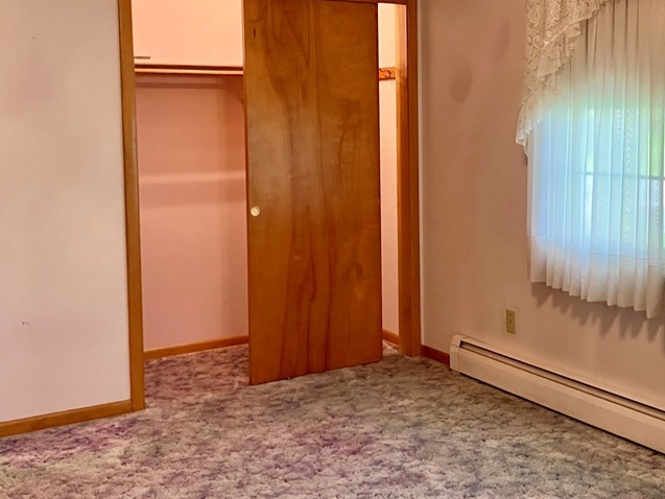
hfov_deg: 41.8
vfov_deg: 32.0
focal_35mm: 45
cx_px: 403
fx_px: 865
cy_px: 183
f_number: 1.8
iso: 125
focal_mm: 3.99
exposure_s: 1/60
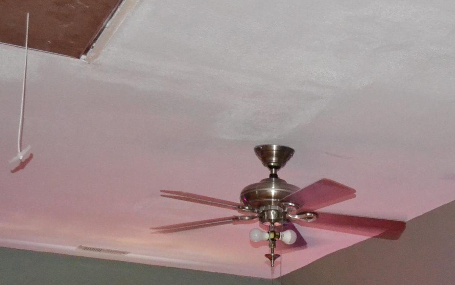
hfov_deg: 21.1
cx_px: 379
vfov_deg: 13.0
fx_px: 1203
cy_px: 384
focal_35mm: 97
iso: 3200
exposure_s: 1/60
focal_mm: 24
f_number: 4
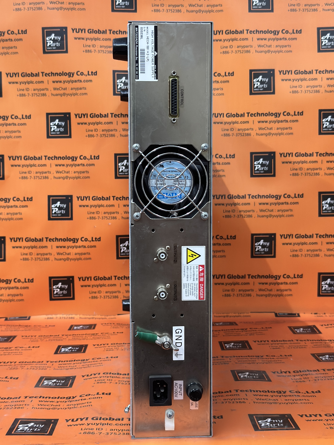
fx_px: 450
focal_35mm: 35
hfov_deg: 40.7
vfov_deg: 52.6
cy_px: 222
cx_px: 167
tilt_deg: -1.5
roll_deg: +0.3
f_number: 1.78
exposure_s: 1/60
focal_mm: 6.76
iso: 400
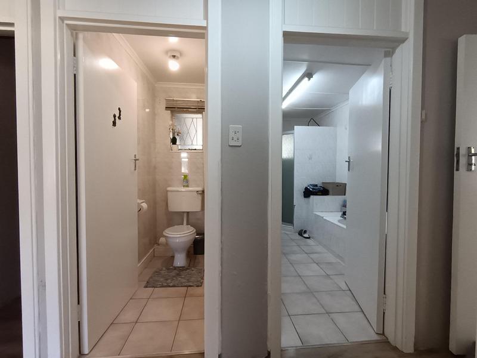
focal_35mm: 17
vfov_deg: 74.7
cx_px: 238
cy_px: 179
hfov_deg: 91.0
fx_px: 234
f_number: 2.2
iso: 706
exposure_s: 1/50
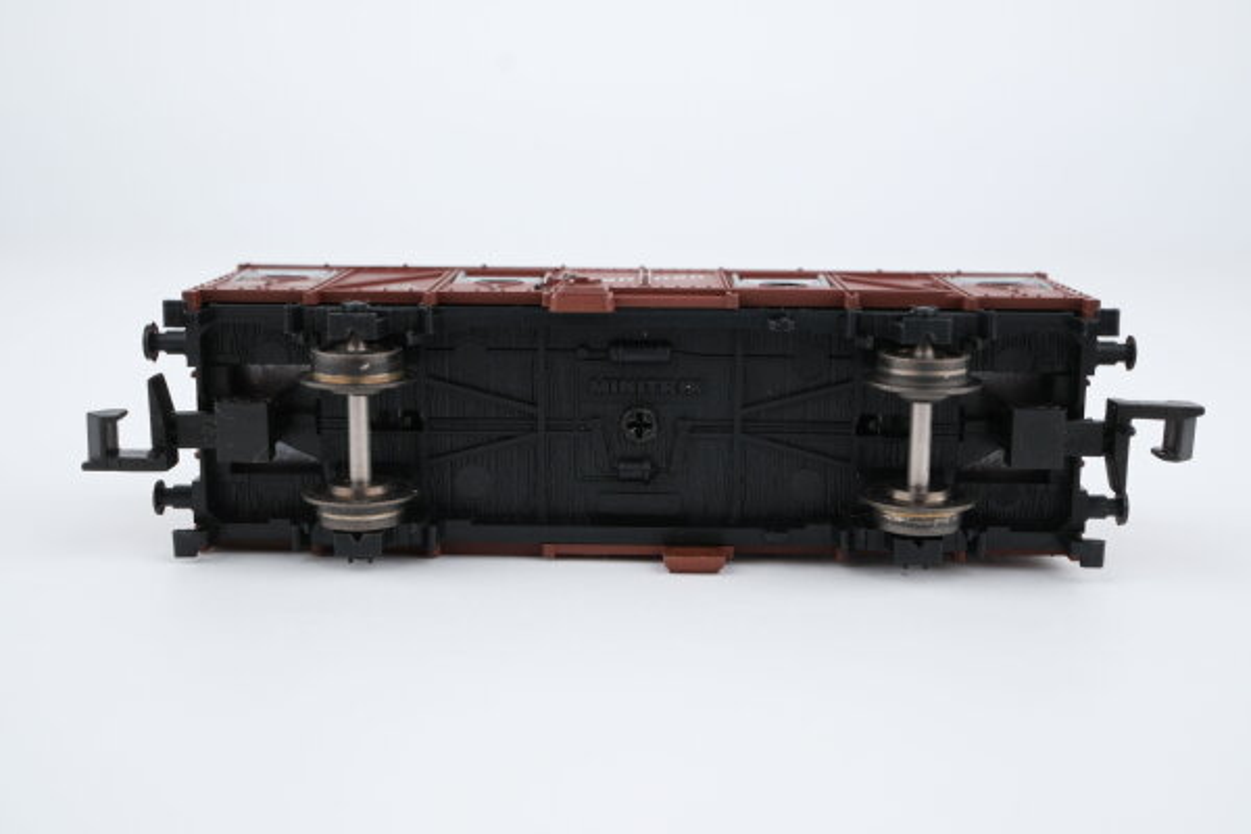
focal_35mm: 45
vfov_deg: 29.9
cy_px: 417
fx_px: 1564
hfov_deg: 43.6
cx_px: 626
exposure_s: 1/125
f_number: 10
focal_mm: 30
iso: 320
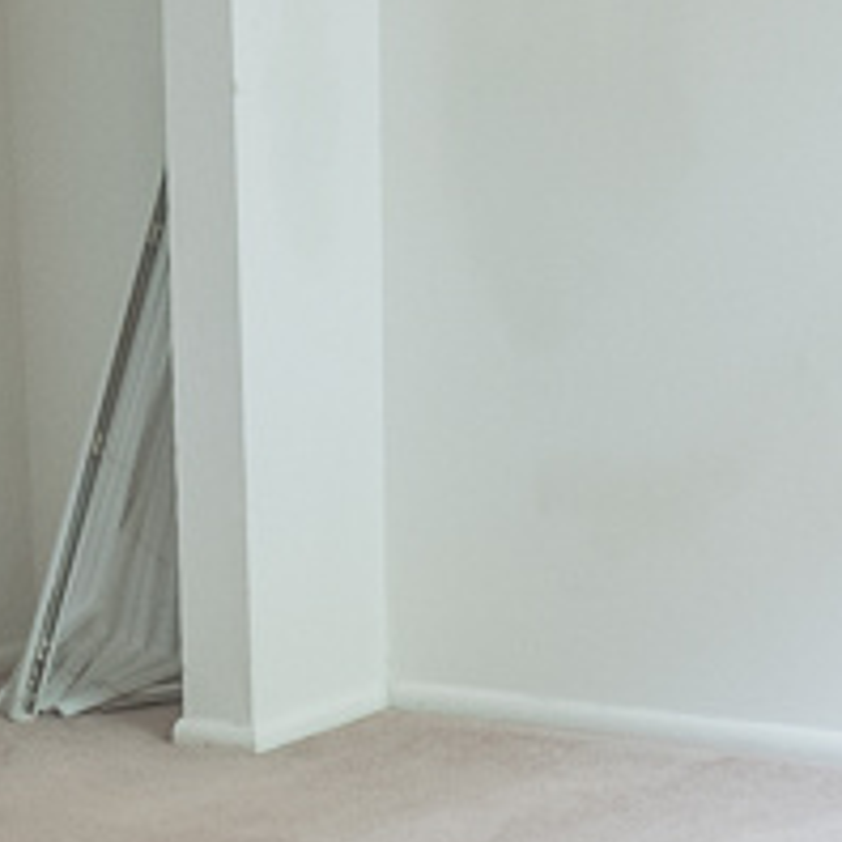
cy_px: 838
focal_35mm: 108
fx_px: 2972
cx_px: 153
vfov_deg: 15.8
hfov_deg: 16.0
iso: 1000
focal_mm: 14
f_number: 3.5
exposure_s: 1/50
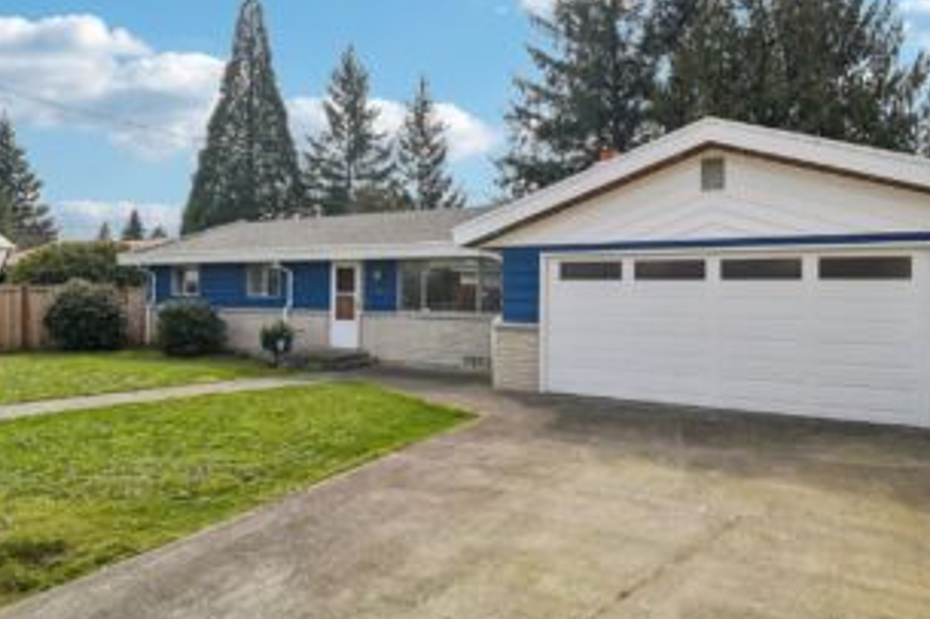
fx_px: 542
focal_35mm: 21
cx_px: 479
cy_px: 313
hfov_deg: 81.2
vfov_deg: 59.4
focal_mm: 16
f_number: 8
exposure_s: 1/2000
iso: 1600
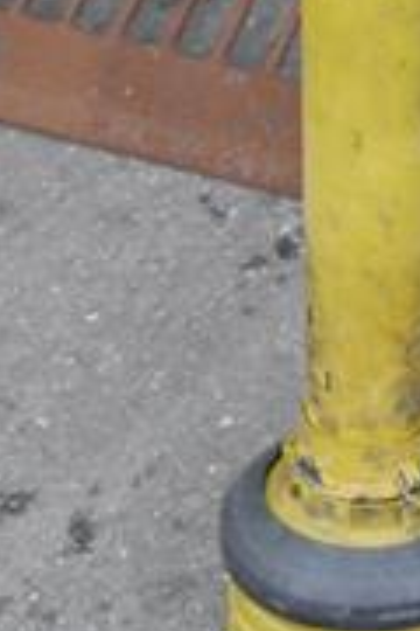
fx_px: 2852
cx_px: 656
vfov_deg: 12.3
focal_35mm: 163
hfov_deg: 8.2
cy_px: -161
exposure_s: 1/125
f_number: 5
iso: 160
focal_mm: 22
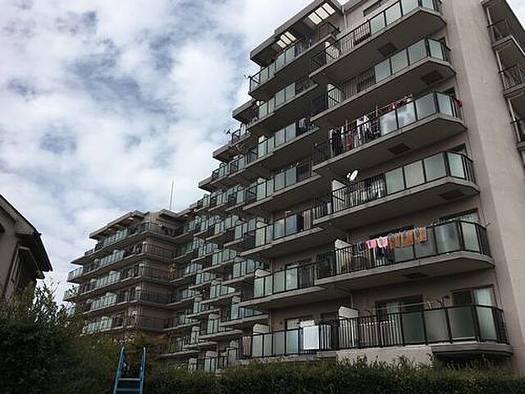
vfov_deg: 48.2
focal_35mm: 29
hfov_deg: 61.7
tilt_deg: +25.1
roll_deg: -1.8
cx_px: 262
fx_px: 440
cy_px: 197
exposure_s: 1/1637
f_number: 2.2
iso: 25
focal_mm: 4.15
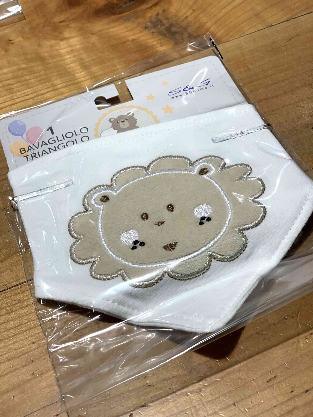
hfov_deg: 28.0
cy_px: 208
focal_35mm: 52
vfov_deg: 36.8
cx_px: 156
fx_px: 627
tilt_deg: -53.9
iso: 40
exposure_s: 1/100
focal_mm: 6
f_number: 2.4
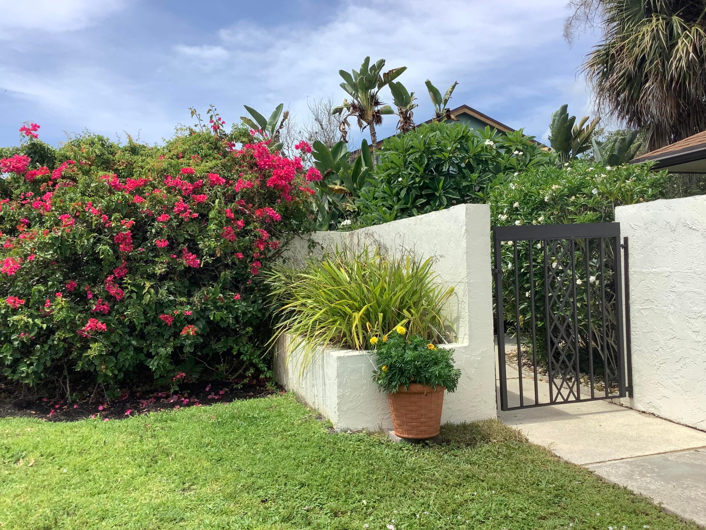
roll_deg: +1.1
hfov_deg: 58.4
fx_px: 632
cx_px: 353
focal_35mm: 31
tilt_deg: +0.9
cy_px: 265
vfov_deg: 45.4
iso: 25
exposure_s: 1/1538
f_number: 2.4
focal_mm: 3.3
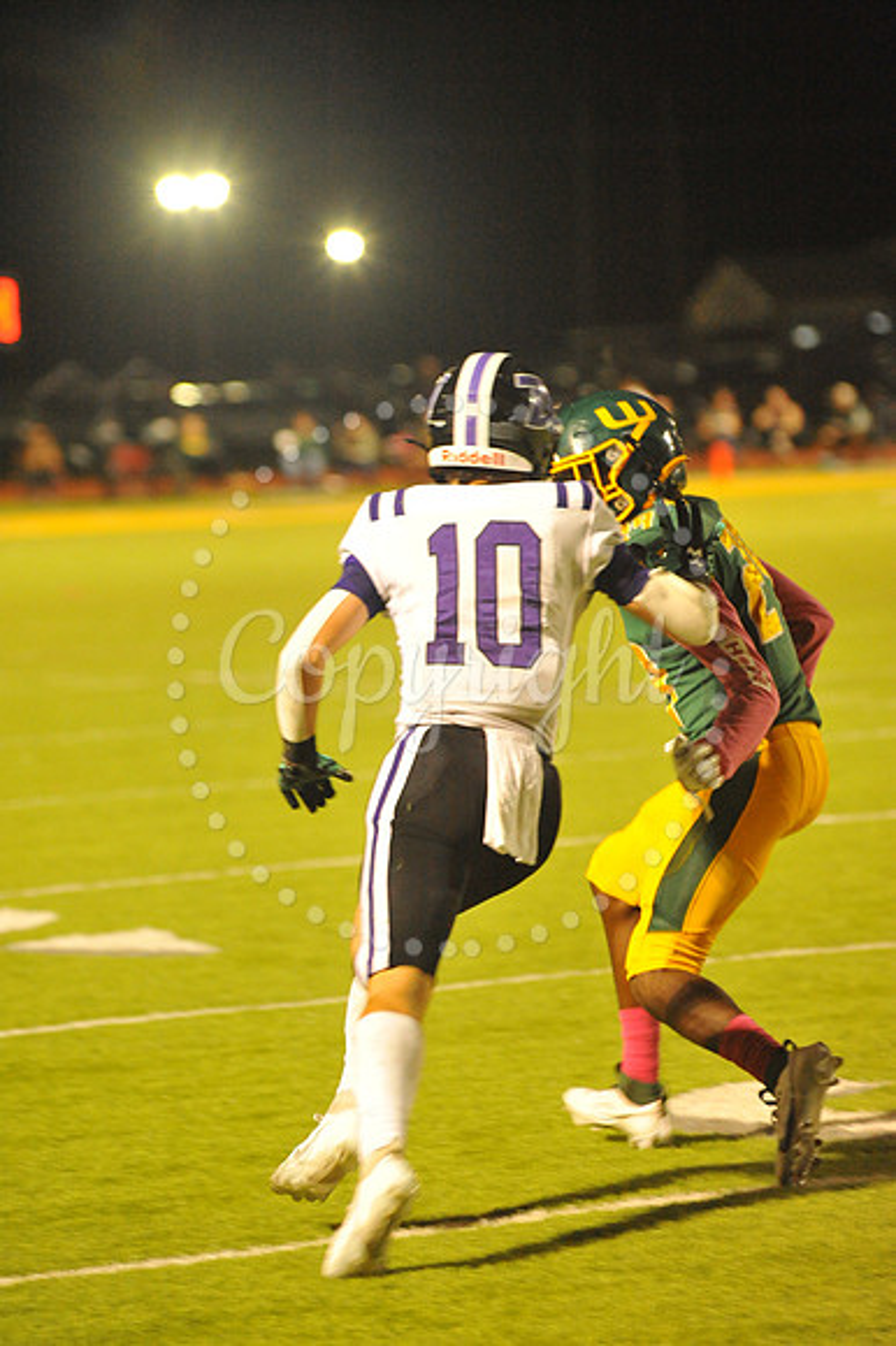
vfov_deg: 10.3
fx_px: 7475
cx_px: 448
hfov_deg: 6.9
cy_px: 673
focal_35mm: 200
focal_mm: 200
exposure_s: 1/200
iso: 6400
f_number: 5
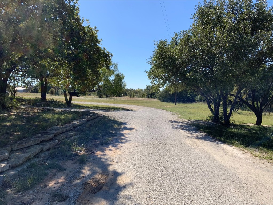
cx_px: 136
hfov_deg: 61.7
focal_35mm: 29
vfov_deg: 48.2
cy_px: 102
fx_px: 229
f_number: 1.8
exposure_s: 1/1984
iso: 16
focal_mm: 3
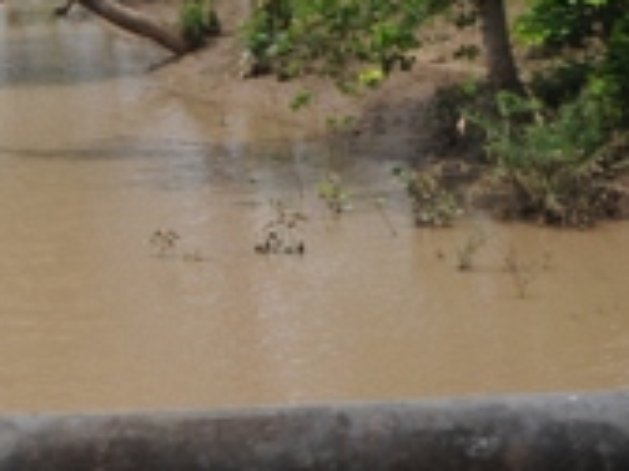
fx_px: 2744
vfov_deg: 9.5
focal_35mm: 151
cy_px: -260
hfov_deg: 12.2
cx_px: -438
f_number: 11
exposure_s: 1/250
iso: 200
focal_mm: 22
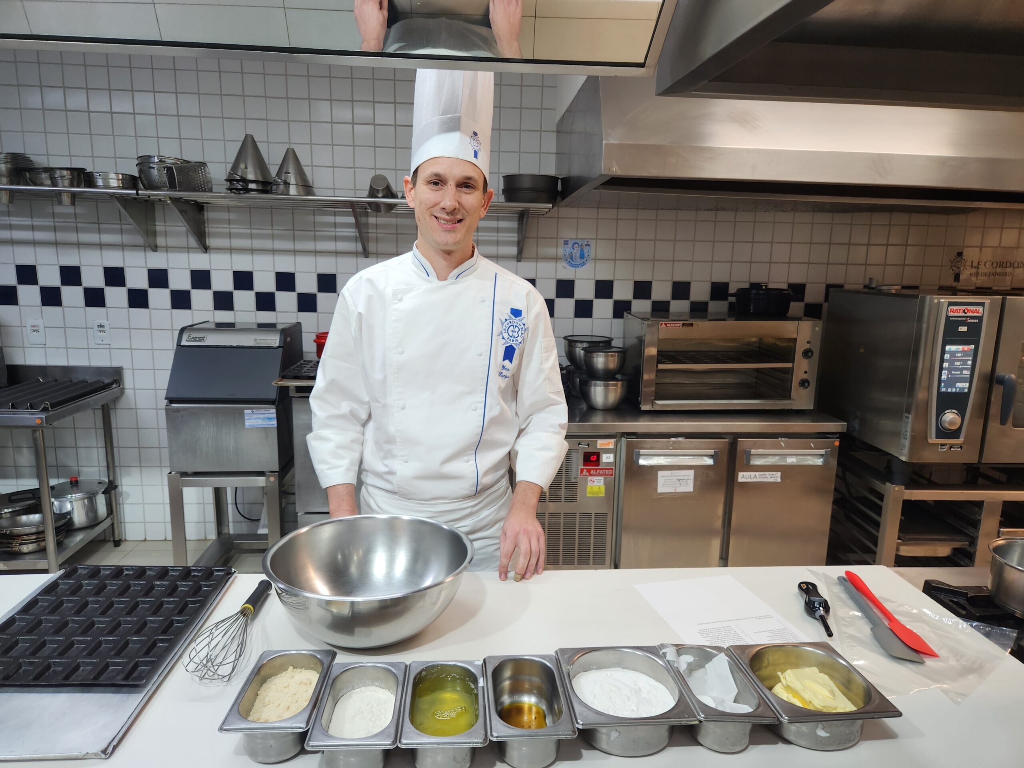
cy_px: 384
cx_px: 512
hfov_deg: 73.9
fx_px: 680
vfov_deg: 58.9
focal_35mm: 23
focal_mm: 5.4
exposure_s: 1/120
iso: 125
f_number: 1.8
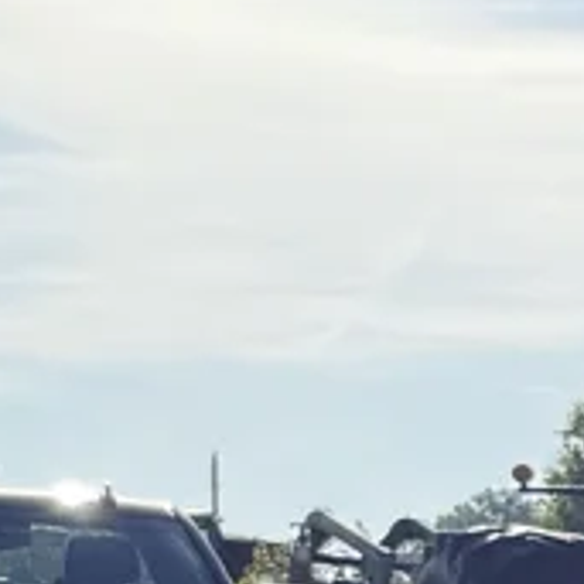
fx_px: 3798
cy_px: 1107
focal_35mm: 199
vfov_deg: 8.4
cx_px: 2438
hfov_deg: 6.7
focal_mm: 6.76
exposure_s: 1/4673
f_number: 1.78
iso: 100
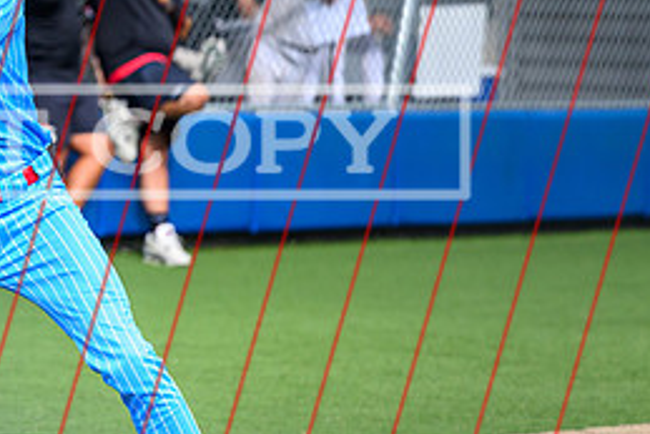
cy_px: 219
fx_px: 5004
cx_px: -97
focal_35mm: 277
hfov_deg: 7.4
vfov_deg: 5.0
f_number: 2.8
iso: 640
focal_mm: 103
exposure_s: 1/3200
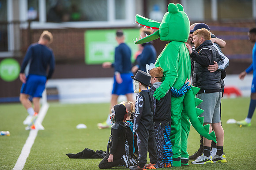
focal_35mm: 400
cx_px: 128
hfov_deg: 5.2
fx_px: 2843
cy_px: 85
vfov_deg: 3.4
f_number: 2.8
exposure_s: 1/3200
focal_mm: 400
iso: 800
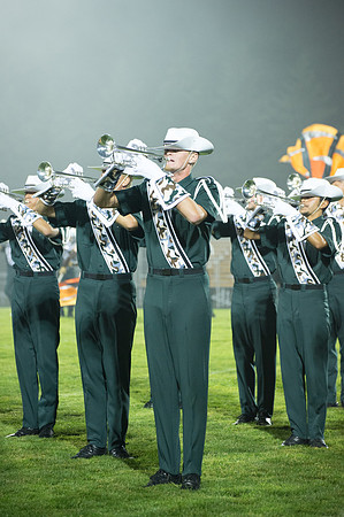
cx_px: 172
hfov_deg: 9.8
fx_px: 2011
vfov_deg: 14.7
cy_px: 258
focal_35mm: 140
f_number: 4.8
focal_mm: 140
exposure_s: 1/160
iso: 4500
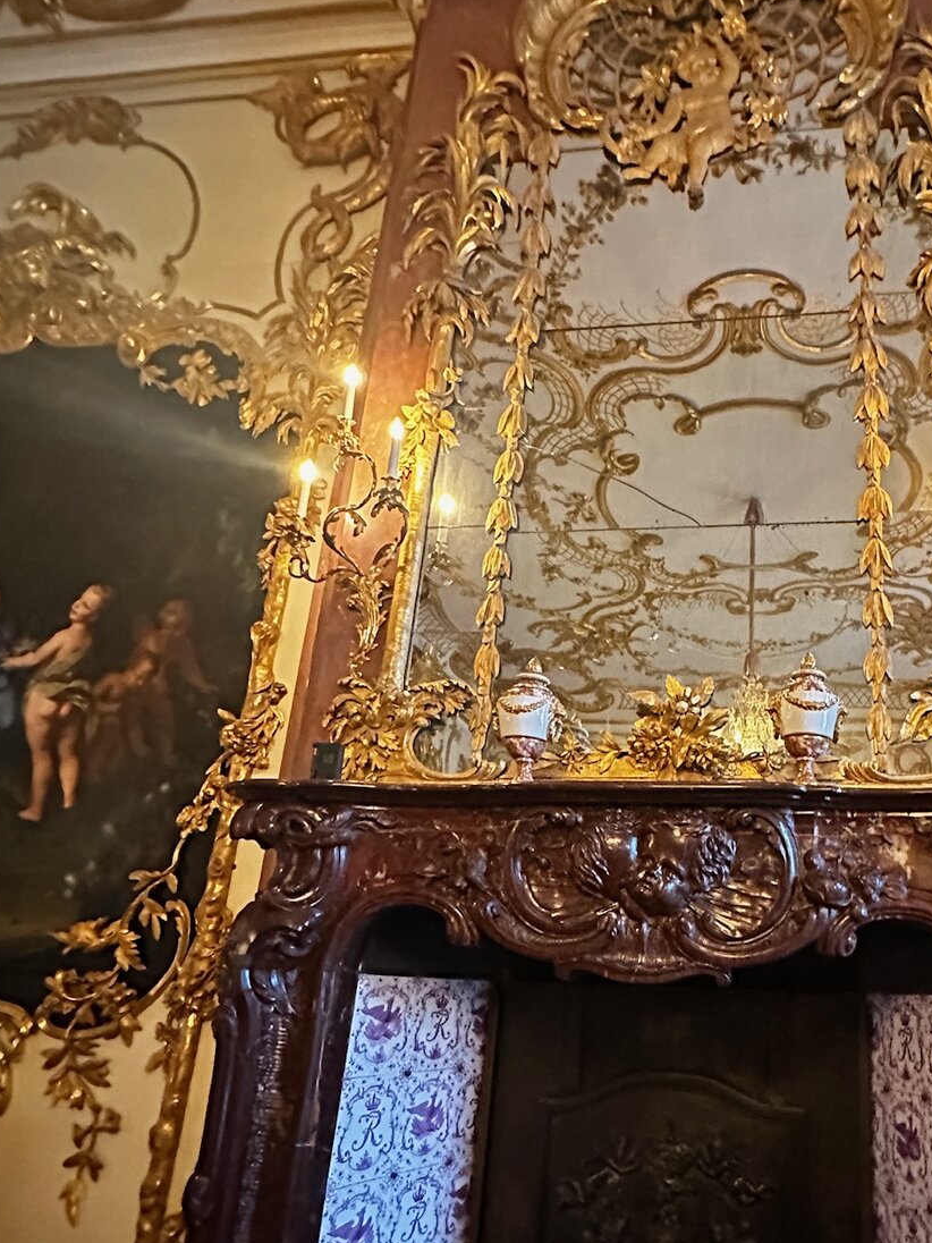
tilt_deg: +17.1
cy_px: 753
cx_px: 694
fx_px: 826
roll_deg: -2.3
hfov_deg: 56.1
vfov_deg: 73.0
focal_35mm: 23
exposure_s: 1/25
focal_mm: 2.22
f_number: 2.2
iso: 2500
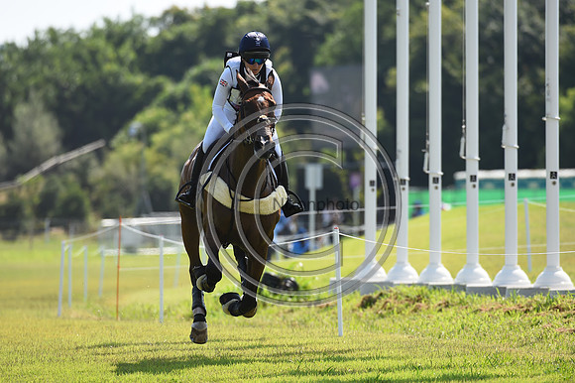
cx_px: 288
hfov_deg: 5.2
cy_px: 192
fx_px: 6385
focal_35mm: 400
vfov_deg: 3.4
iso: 400
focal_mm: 400
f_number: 5.6
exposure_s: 1/1250
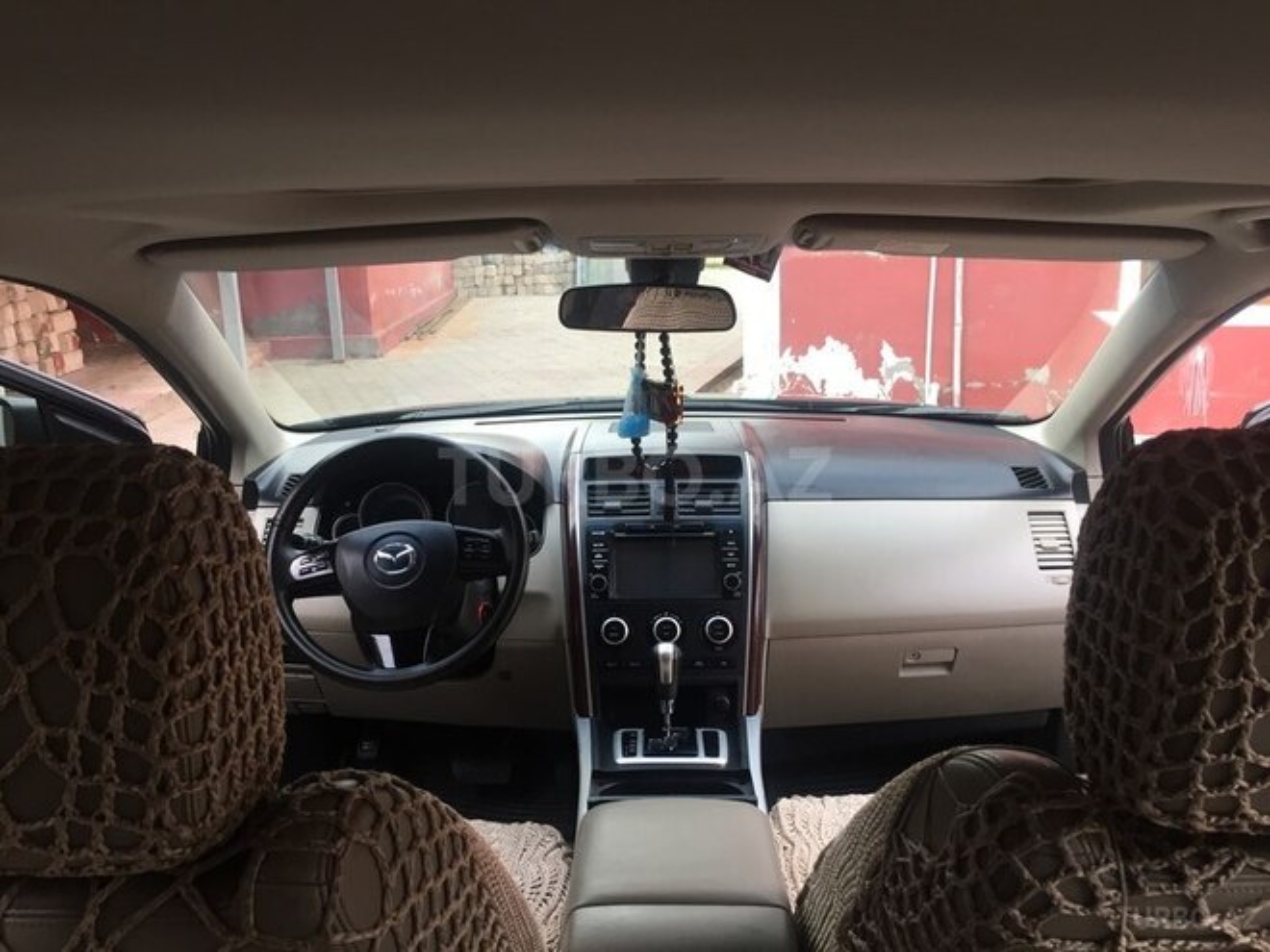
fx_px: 1064
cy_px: 476
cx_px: 635
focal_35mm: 29
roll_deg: +0.5
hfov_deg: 61.7
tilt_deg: -12.6
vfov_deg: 48.2
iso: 32
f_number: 2.2
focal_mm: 4.15
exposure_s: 1/33
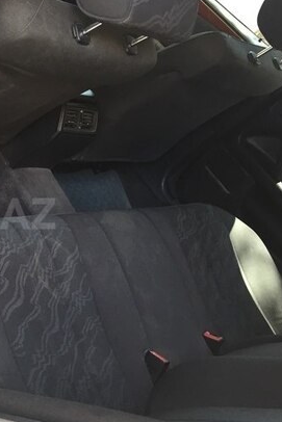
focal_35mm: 49
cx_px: -51
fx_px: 575
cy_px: 214
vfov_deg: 40.3
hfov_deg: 25.0
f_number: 2.2
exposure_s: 1/33
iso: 64
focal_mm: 4.15
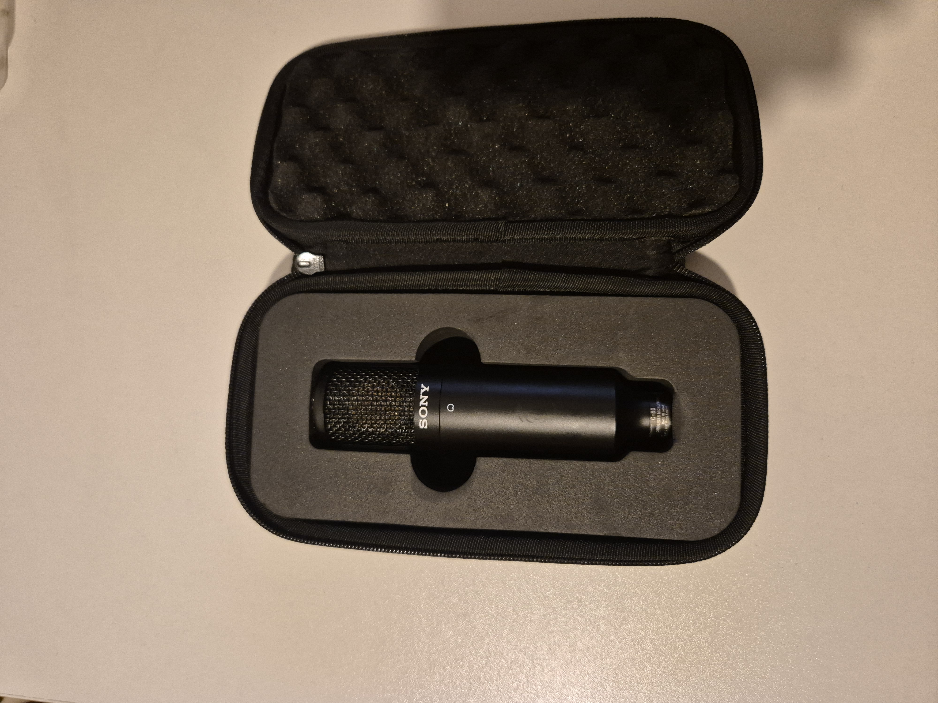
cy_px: 352
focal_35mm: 23
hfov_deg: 73.9
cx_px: 469
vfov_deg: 58.9
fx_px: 623
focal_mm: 5.4
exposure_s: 1/100
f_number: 1.8
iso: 640
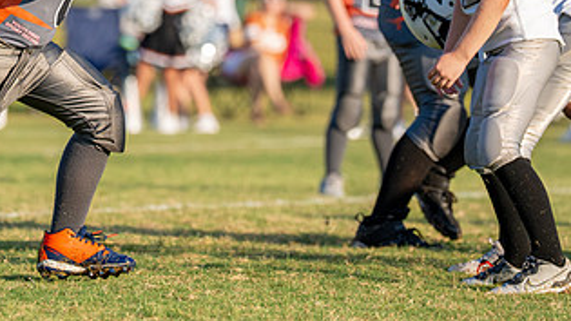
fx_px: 6055
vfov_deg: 3.0
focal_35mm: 400
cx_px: 87
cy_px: -40
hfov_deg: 5.4
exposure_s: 1/4000
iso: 320
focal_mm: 145
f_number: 2.8
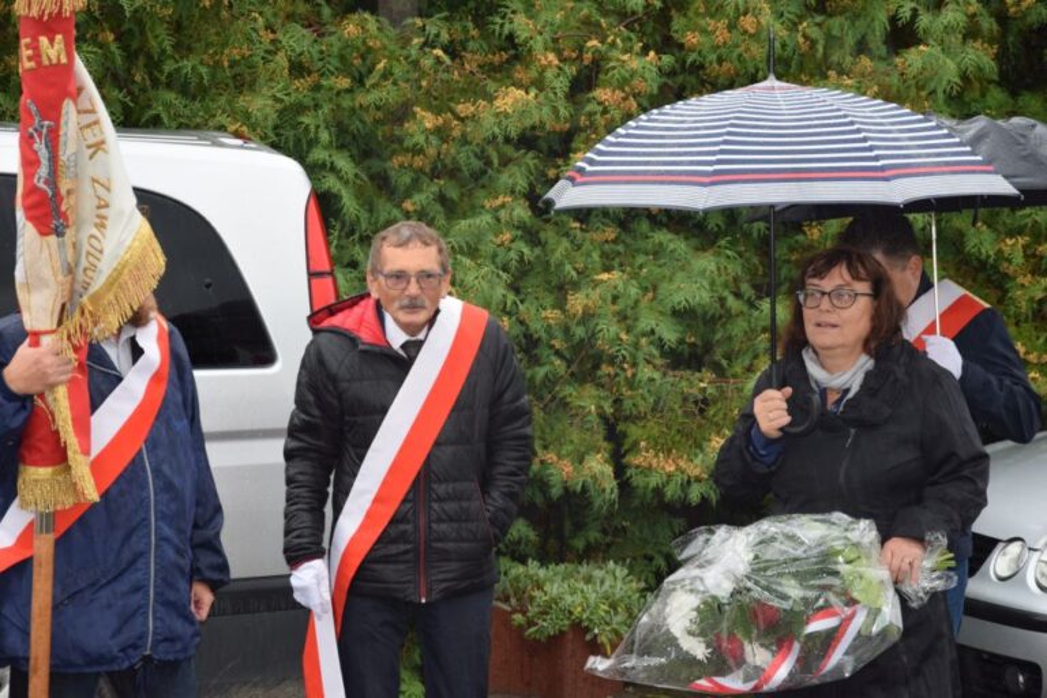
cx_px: 524
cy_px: 349
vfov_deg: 11.4
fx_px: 3490
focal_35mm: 120
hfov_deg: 17.1
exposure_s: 1/125
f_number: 5.6
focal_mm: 80
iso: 720
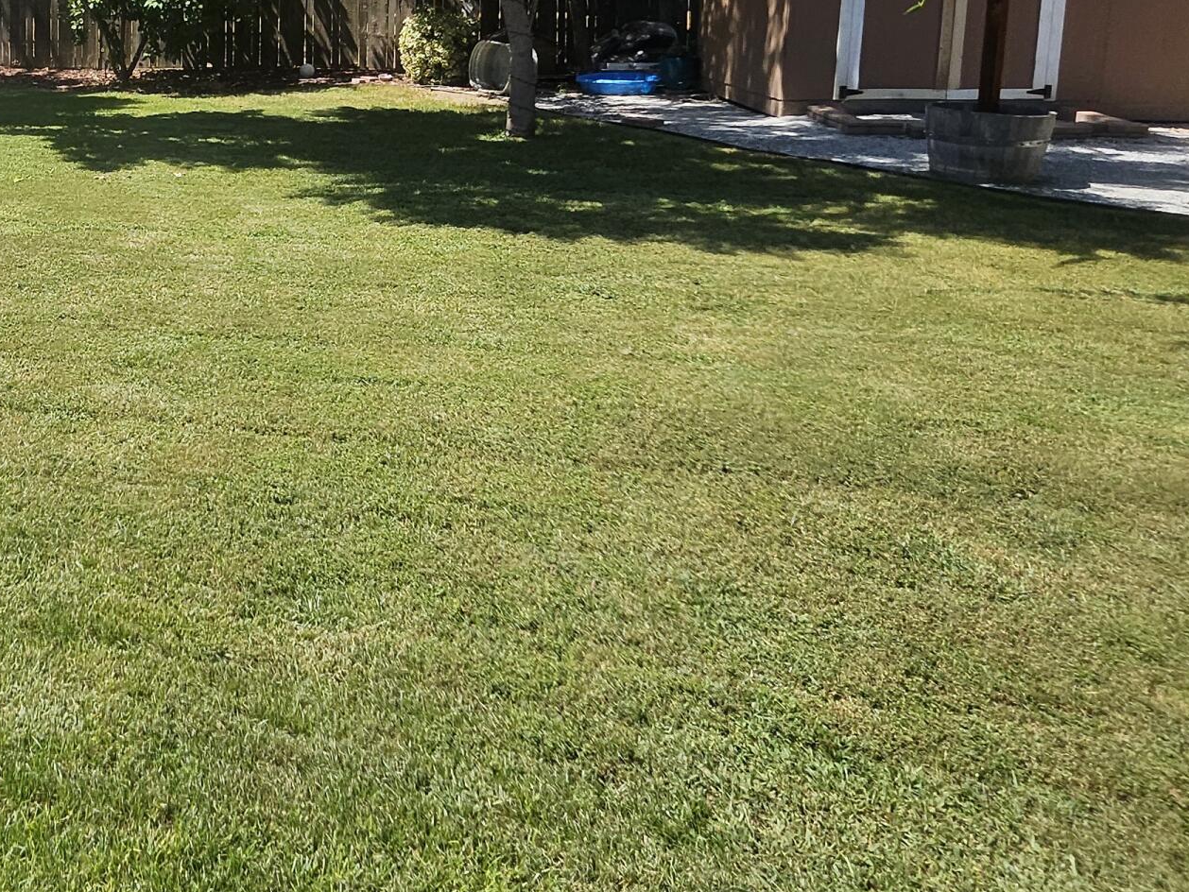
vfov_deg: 42.9
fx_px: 1065
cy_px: 148
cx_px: 108
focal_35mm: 31
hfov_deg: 51.2
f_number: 2.2
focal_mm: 1.74
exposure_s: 1/1022
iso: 32
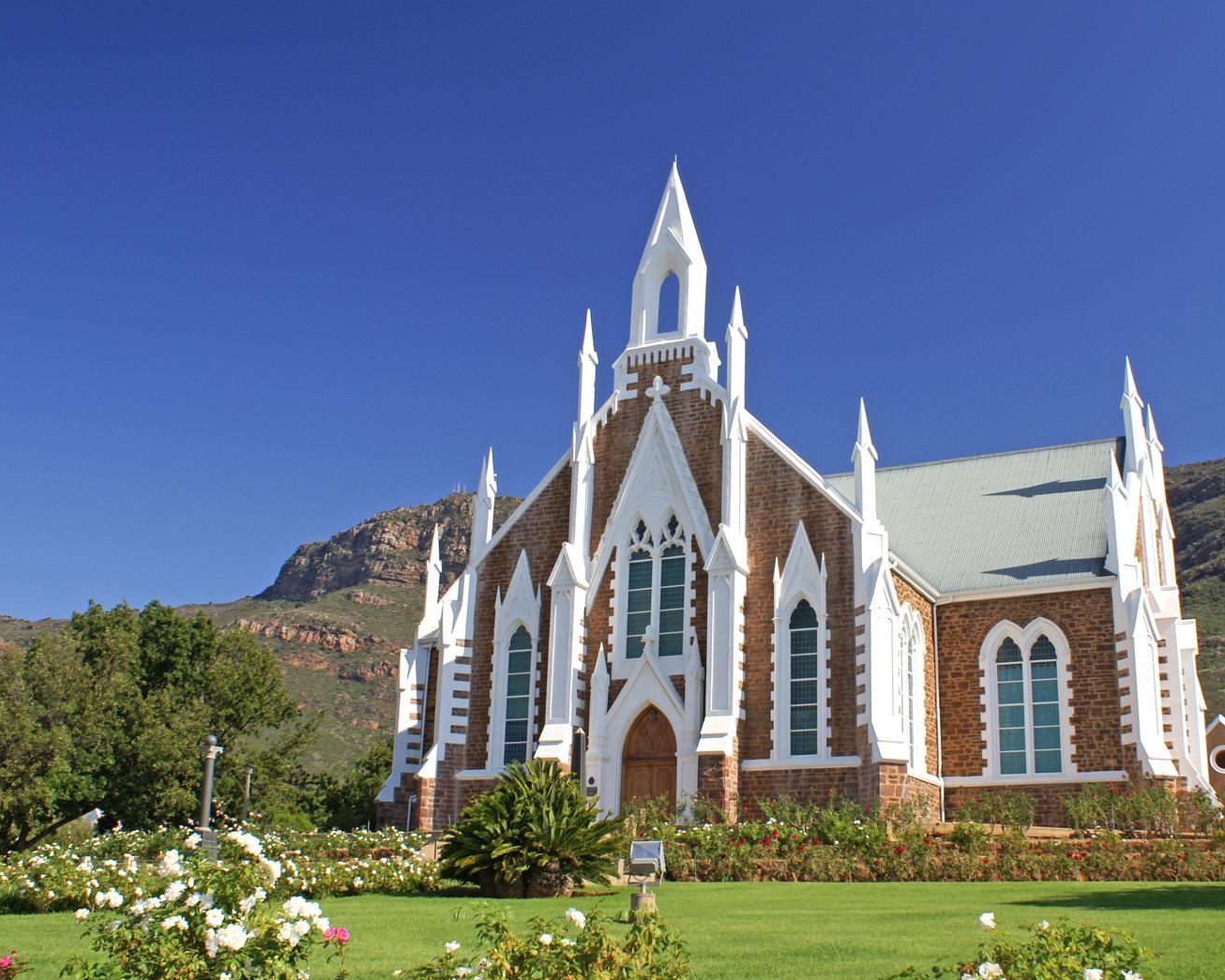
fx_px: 1378
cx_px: 697
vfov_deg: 39.2
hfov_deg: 47.8
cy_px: 488
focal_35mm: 38
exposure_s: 1/80
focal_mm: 22
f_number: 9
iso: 100
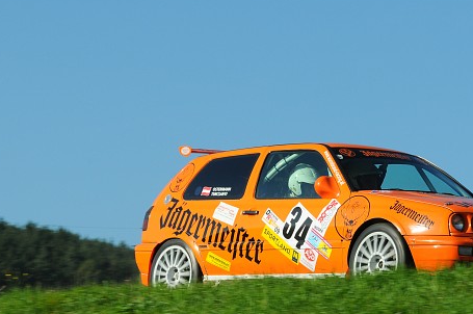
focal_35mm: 222
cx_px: 284
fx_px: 2909
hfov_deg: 9.3
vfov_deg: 6.2
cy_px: 189
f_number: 13
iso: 250
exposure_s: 1/320
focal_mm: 105
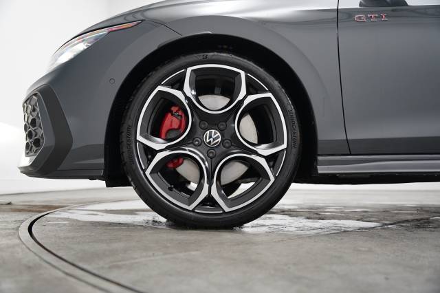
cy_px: 146
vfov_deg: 41.9
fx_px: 382
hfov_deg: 59.8
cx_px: 220
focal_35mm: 31
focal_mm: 31.3
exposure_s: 1/160
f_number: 2.8
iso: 1600
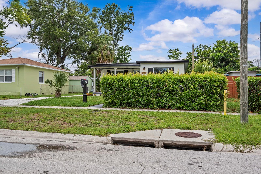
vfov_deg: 43.6
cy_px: 87
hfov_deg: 61.9
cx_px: 130
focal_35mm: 30
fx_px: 217
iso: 160
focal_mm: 30
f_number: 8
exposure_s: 1/100
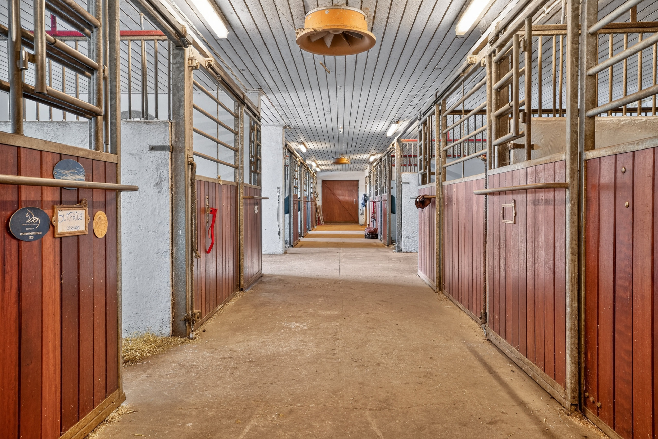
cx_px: 329
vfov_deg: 51.3
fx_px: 457
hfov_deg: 71.5
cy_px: 220
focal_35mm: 25
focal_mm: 25
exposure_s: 1/5
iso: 400
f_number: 9
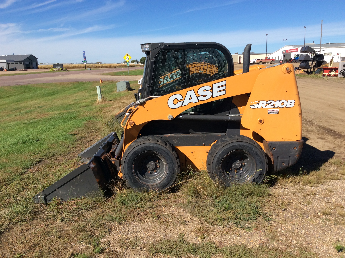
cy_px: 129
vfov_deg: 44.1
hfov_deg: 56.9
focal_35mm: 32
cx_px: 172
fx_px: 318
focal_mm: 3.3
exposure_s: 1/1634
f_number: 2.4
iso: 32
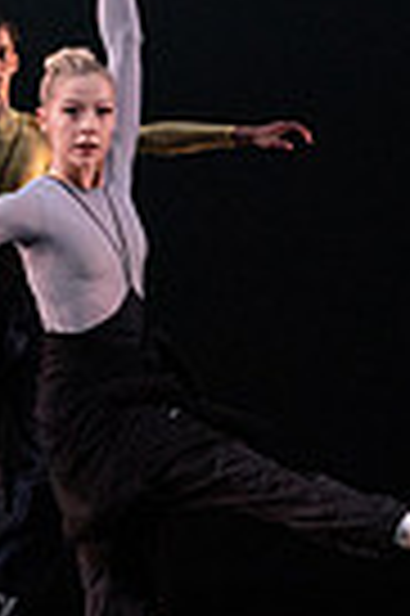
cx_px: -320
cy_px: 205
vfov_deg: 3.1
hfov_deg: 2.1
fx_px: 11337
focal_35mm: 662
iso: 12800
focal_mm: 156
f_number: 8
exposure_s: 1/500
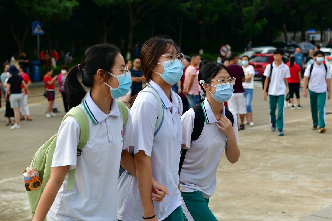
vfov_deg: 19.5
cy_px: 110
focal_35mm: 70
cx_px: 166
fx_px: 646
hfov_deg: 28.8
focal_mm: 70
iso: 64
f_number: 5
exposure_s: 1/200
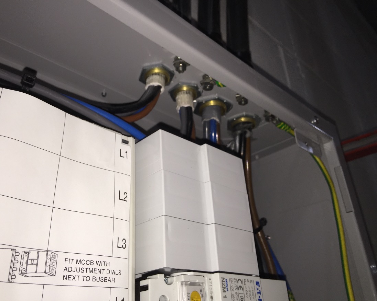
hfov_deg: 57.2
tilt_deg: +26.1
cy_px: 149
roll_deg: +4.7
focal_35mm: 31
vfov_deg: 47.1
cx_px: 184
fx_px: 346
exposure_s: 1/95
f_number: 2.2
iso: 32
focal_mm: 4.15
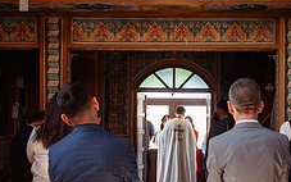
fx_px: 603
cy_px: 121
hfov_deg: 27.1
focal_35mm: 76
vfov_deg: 17.1
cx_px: 181
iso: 640
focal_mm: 24
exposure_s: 1/250
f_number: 3.5
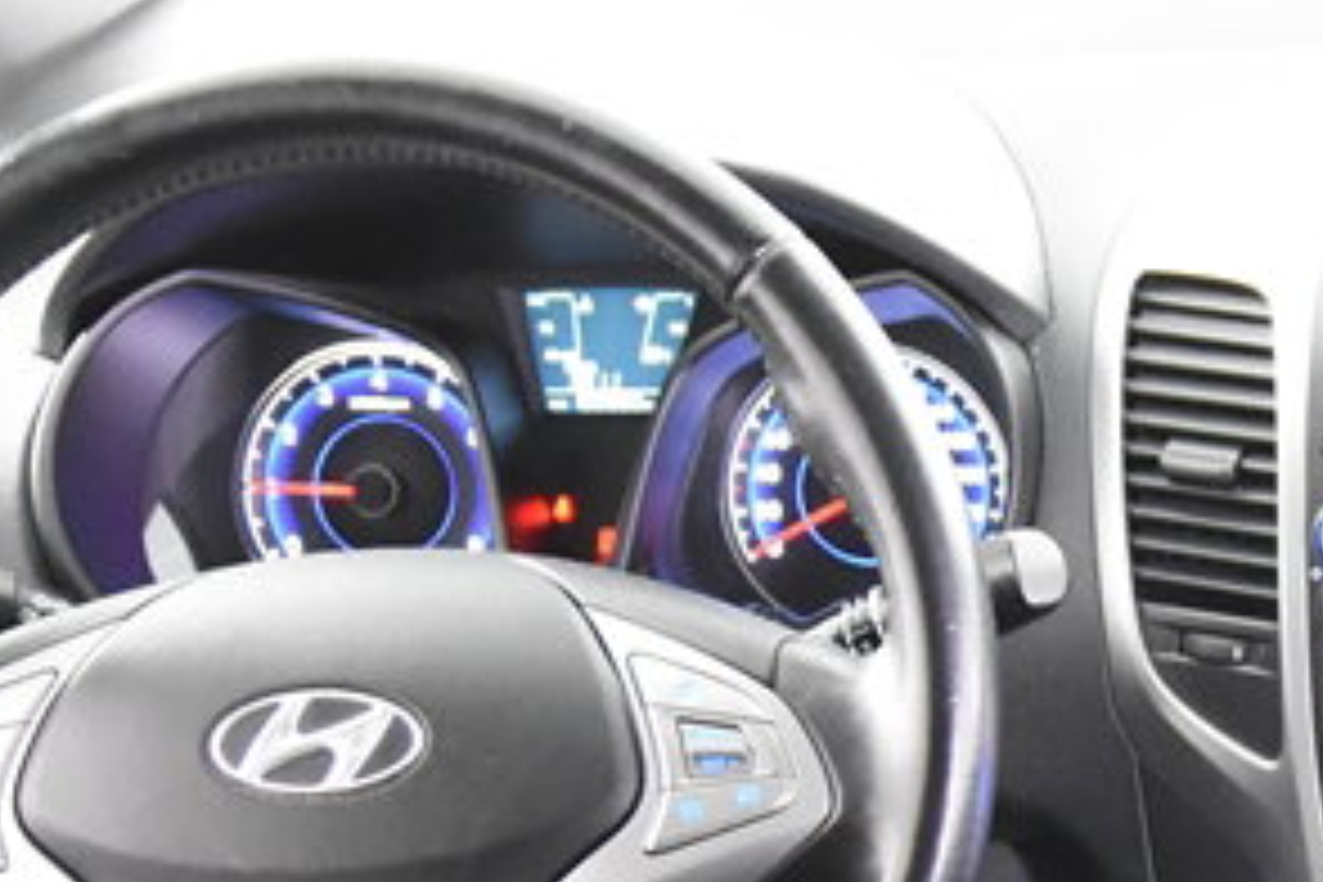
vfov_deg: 14.8
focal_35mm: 89
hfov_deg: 21.5
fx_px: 3261
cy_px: 1087
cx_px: 1530
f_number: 2.8
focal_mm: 17
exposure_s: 1/25
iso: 5000
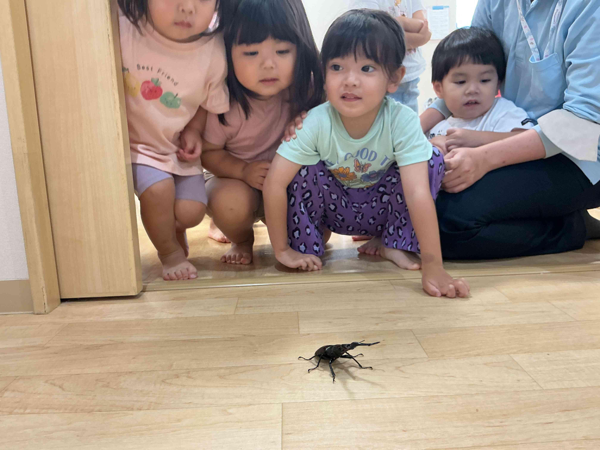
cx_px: 300
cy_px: 225
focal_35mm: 29
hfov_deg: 61.7
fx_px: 503
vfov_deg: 48.2
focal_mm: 3
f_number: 1.8
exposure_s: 1/60
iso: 100
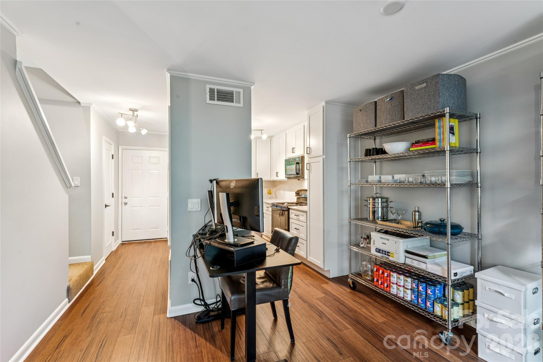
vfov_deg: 73.4
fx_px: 243
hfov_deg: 96.4
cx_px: 272
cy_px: 181
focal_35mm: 16
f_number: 13
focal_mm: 16.1
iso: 400
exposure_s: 1/1.67
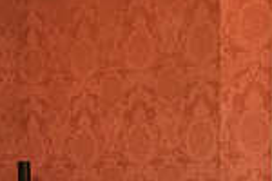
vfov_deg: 8.7
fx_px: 1141
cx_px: -42
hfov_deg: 13.3
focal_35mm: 151
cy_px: 316
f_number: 4
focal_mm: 26
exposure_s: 1/80
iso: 3200
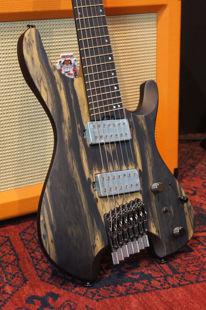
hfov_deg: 18.1
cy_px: 155
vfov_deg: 27.0
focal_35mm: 75
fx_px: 645
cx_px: 103
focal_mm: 50
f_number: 6.3
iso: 100
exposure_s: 1/4
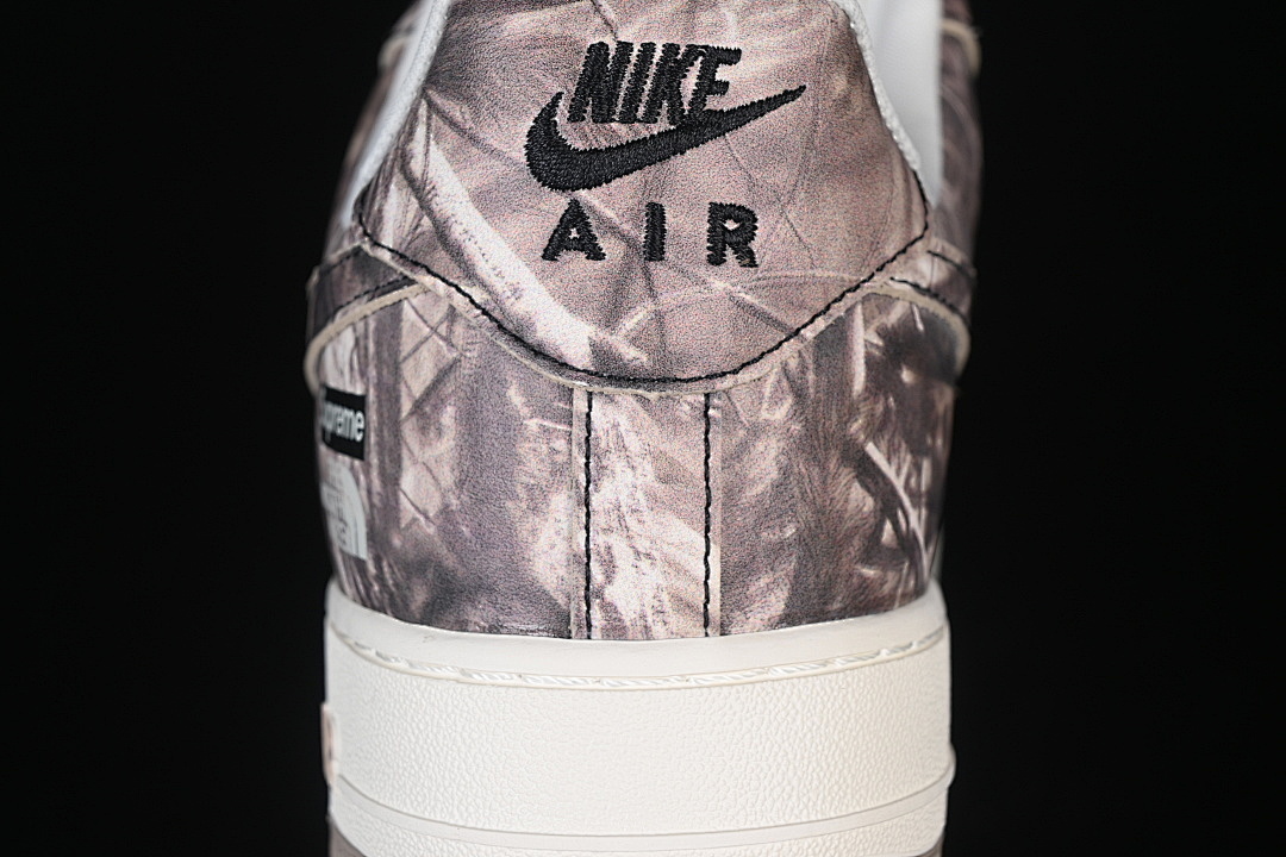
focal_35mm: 75
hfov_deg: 27.0
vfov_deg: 18.2
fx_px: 2679
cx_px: 643
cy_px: 428
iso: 160
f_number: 7.1
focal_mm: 50
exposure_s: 1/80
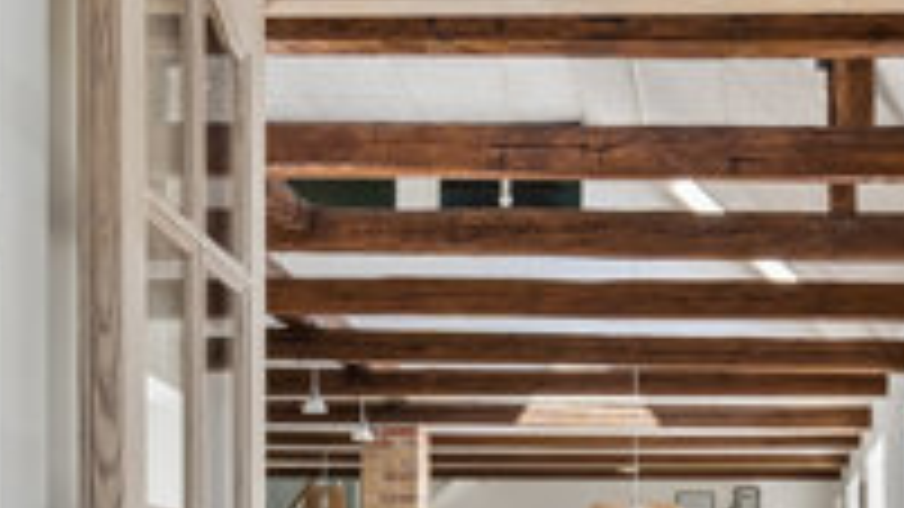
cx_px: 724
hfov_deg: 27.7
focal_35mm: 75
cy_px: 677
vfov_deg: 15.3
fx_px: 1798
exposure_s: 1/160
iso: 400
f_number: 4
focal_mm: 18
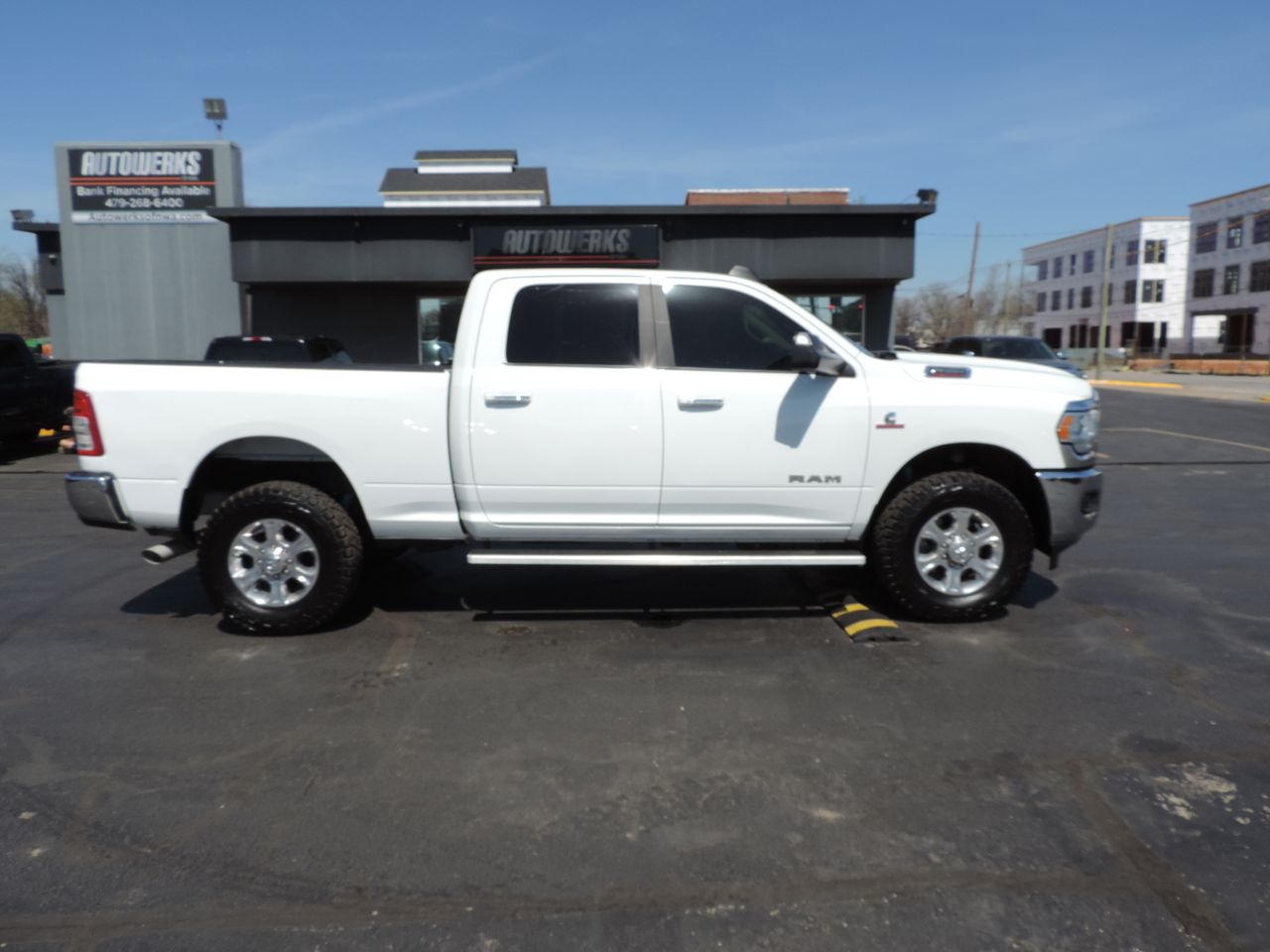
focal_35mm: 24
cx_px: 635
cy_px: 476
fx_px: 881
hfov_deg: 71.6
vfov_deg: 56.8
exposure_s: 1/1250
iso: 80
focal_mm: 4.3
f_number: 3.7
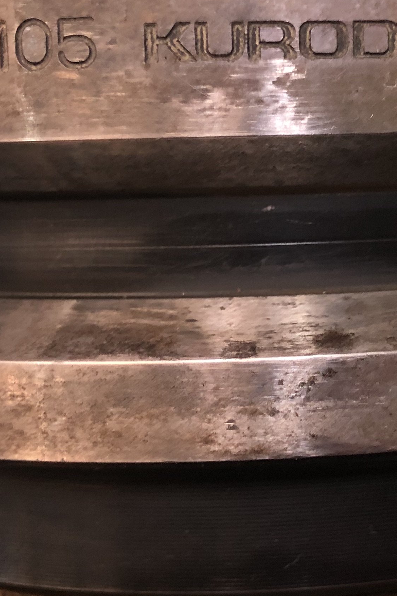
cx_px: 351
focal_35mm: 70
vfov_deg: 28.7
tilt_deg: -86.0
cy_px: 222
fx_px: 1158
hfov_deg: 19.1
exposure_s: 1/15
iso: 50
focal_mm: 3.99
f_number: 1.8
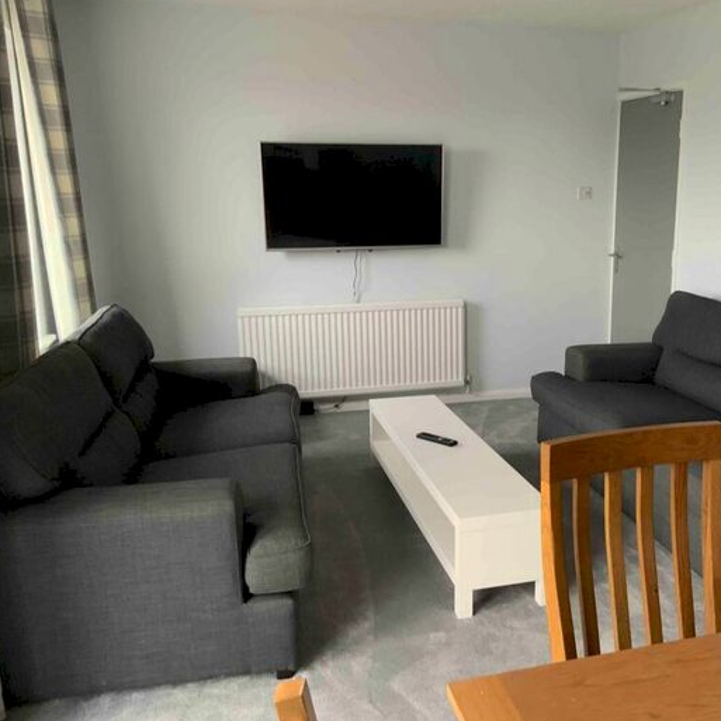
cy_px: 355
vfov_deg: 47.2
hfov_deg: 46.7
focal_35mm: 35
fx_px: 825
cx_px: 465
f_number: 1.8
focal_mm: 3
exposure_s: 1/45
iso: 100
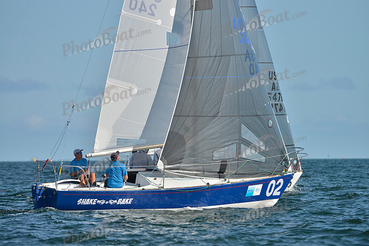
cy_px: 123
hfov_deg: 5.2
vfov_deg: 3.4
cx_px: 184
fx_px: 4101
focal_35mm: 400
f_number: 7.1
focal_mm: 400
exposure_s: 1/1000
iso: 200
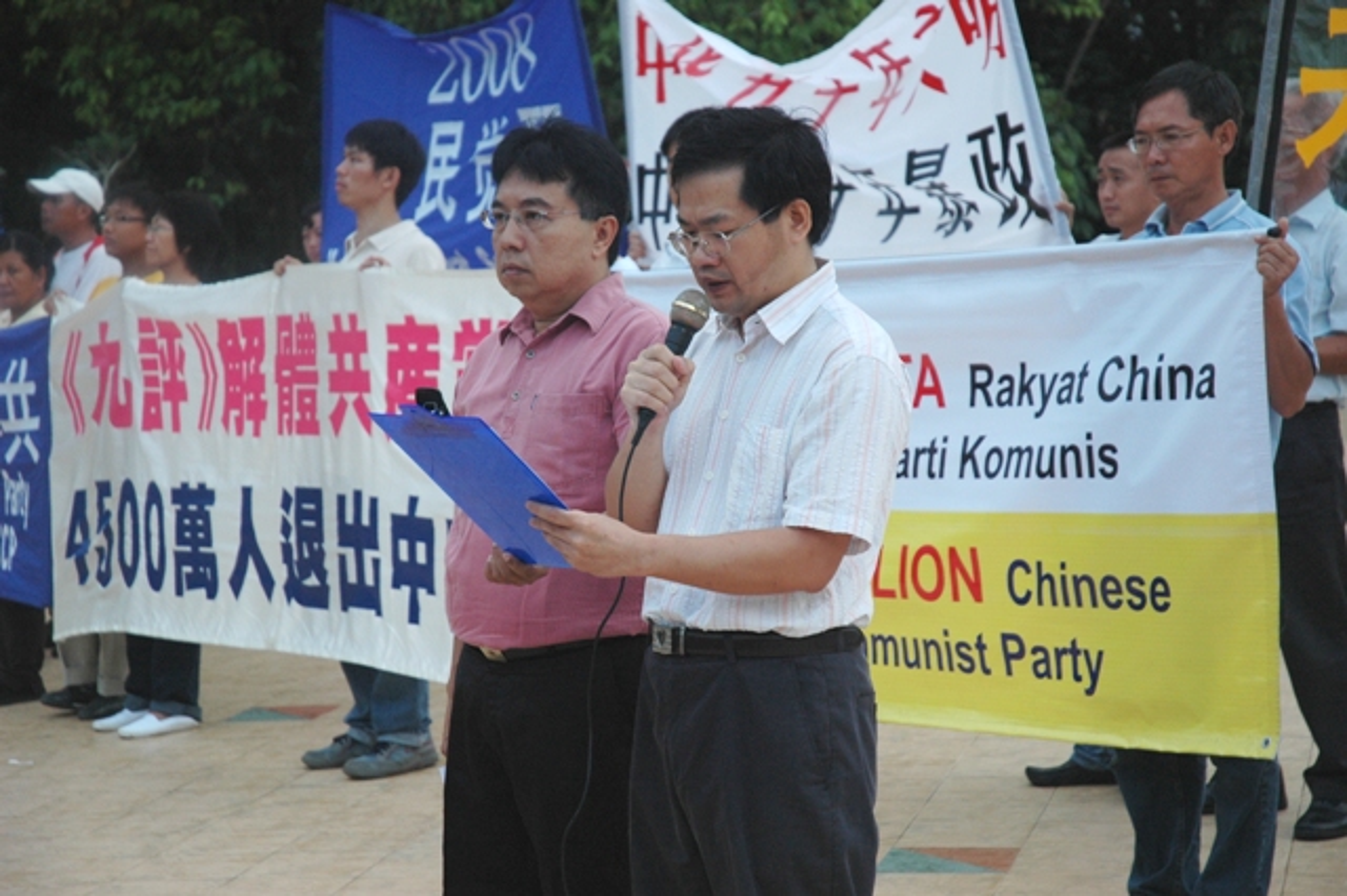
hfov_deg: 21.9
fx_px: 3478
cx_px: 674
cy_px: 448
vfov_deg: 14.7
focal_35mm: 93
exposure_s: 1/200
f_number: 4.5
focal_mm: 62
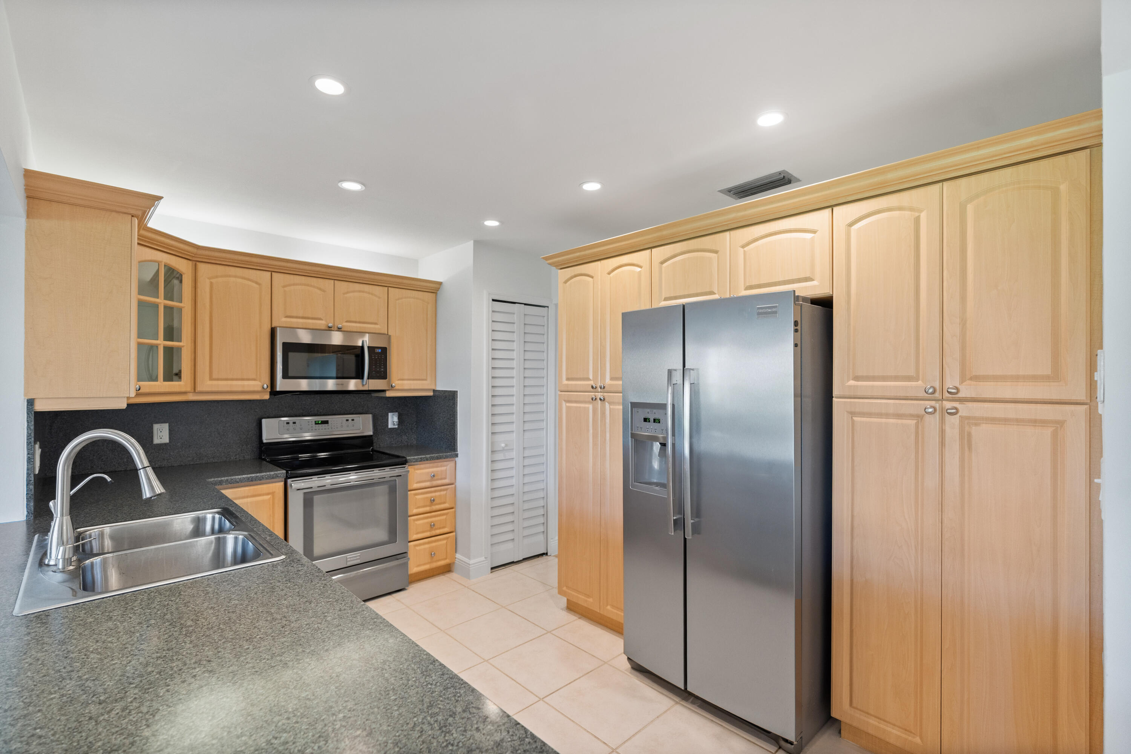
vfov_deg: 73.7
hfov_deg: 96.7
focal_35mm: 16
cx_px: 566
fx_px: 503
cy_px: 377
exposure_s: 1/20
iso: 500
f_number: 4.5
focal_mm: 16
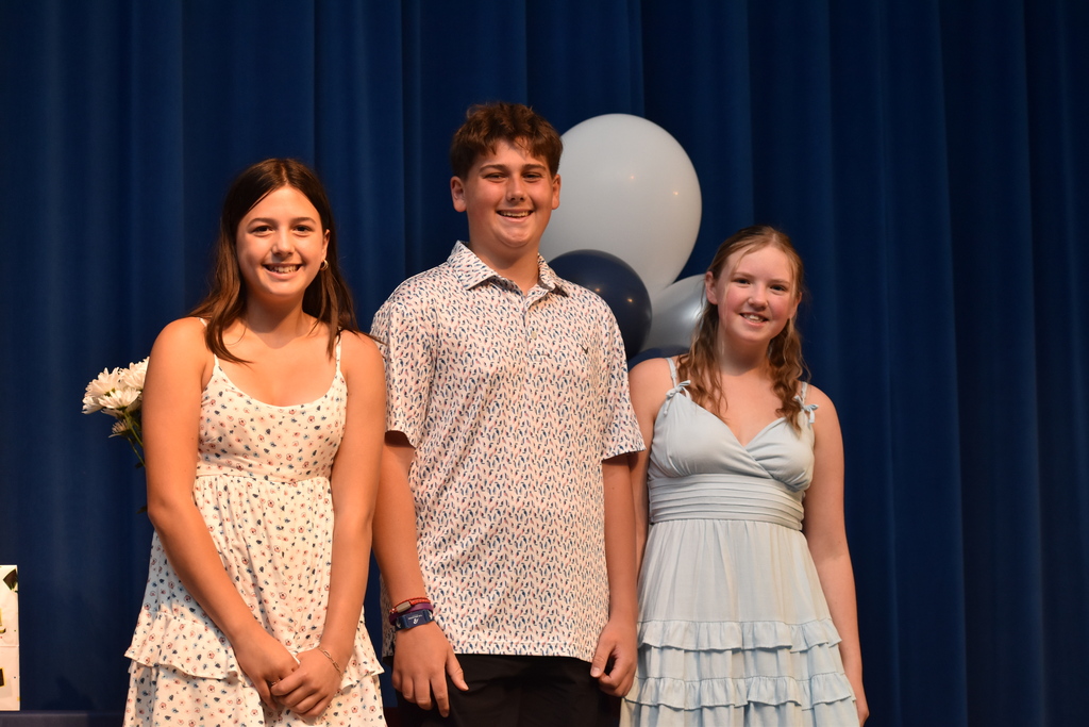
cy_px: 364
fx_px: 3176
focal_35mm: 105
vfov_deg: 13.0
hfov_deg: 19.5
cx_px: 544
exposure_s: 1/125
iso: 800
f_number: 4.5
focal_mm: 70
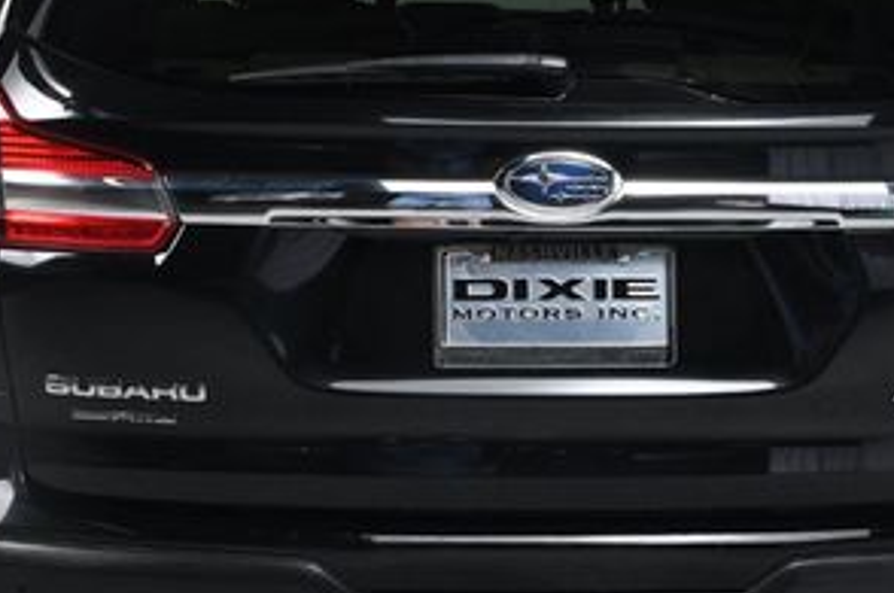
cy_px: 268
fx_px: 2107
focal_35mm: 85
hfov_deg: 23.9
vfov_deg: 16.0
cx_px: 493
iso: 100
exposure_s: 1/160
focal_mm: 26
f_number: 9
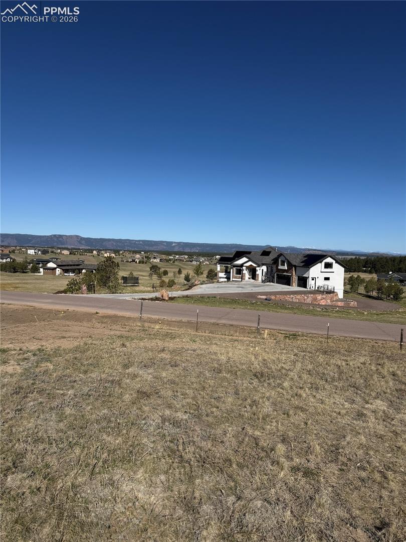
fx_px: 375
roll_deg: -2.0
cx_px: 203
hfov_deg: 56.8
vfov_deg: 71.6
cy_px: 271
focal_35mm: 24
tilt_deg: -1.5
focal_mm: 6.76
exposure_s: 1/8130
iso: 80
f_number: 1.78
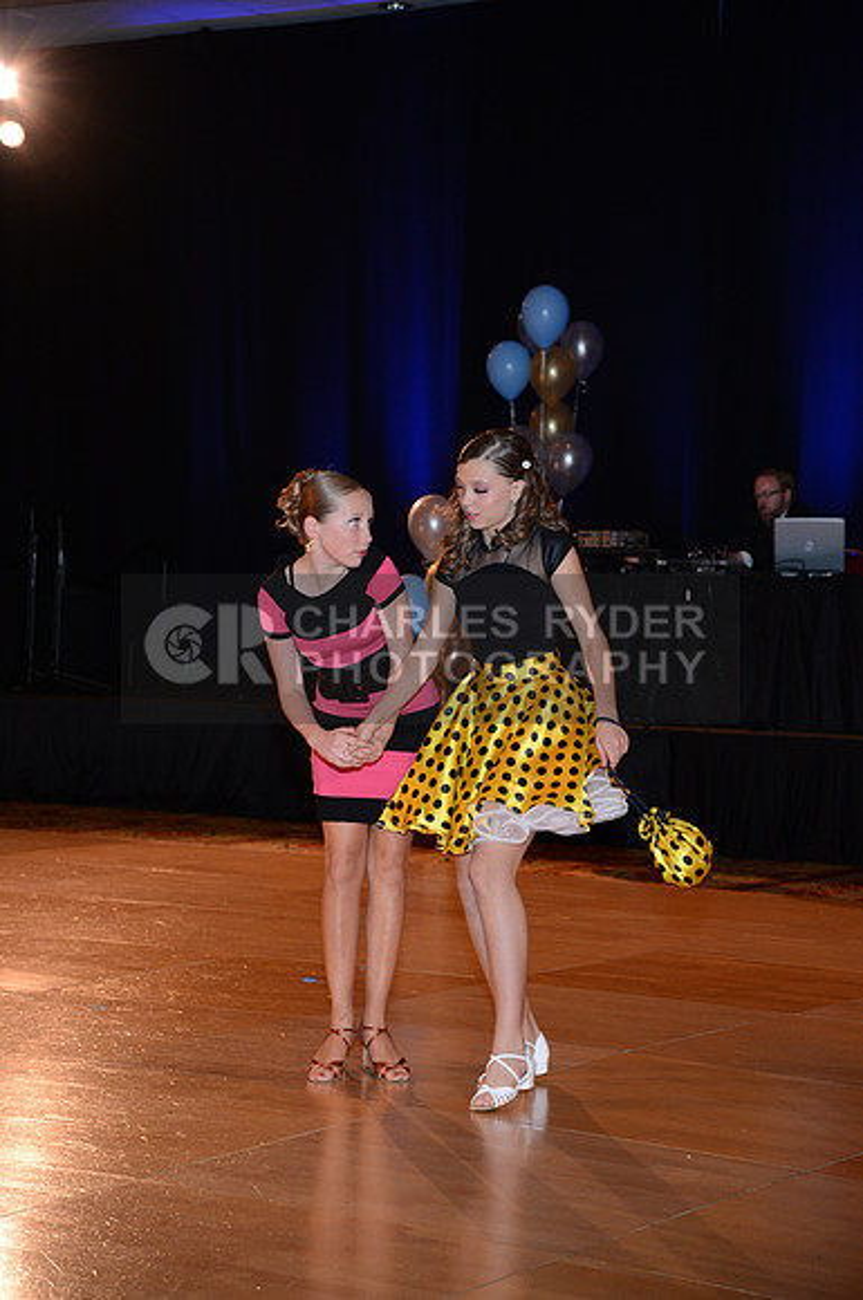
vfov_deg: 26.0
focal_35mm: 78
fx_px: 2813
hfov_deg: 17.4
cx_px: 432
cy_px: 650
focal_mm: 78
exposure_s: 1/200
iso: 2000
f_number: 4.5
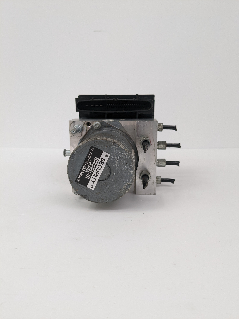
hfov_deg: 51.4
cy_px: 160
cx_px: 120
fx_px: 249
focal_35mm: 27
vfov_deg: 65.3
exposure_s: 1/120
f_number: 1.73
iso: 67
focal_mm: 4.38
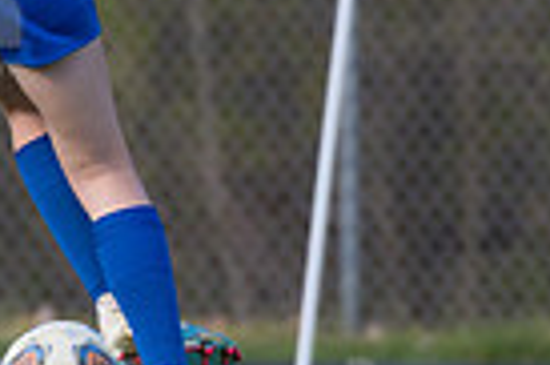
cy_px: -60
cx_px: -100
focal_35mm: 2546
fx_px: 38851
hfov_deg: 0.8
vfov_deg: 0.5
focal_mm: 400
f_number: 5.6
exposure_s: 1/1600
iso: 200
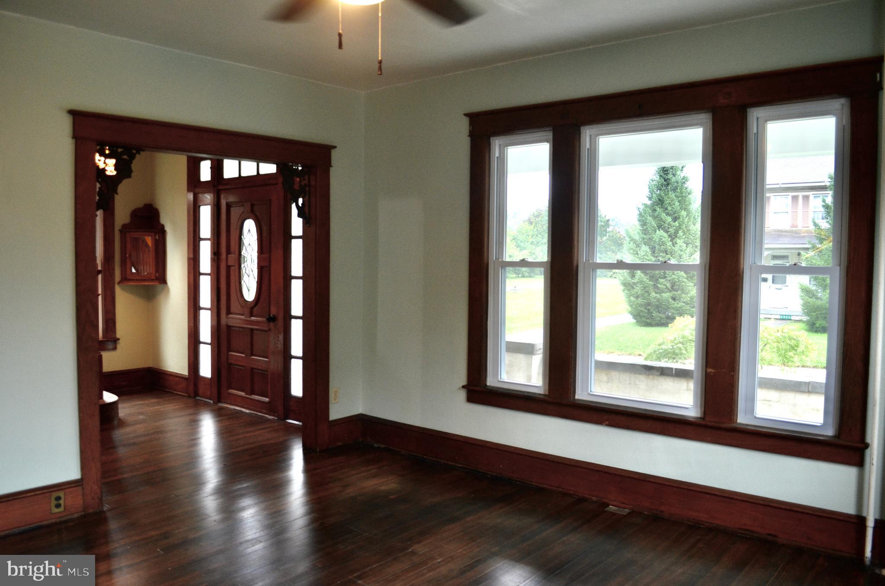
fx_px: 662
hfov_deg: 67.5
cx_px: 442
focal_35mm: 27
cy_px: 293
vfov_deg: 47.7
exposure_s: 1/60
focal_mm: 18
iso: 640
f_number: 4
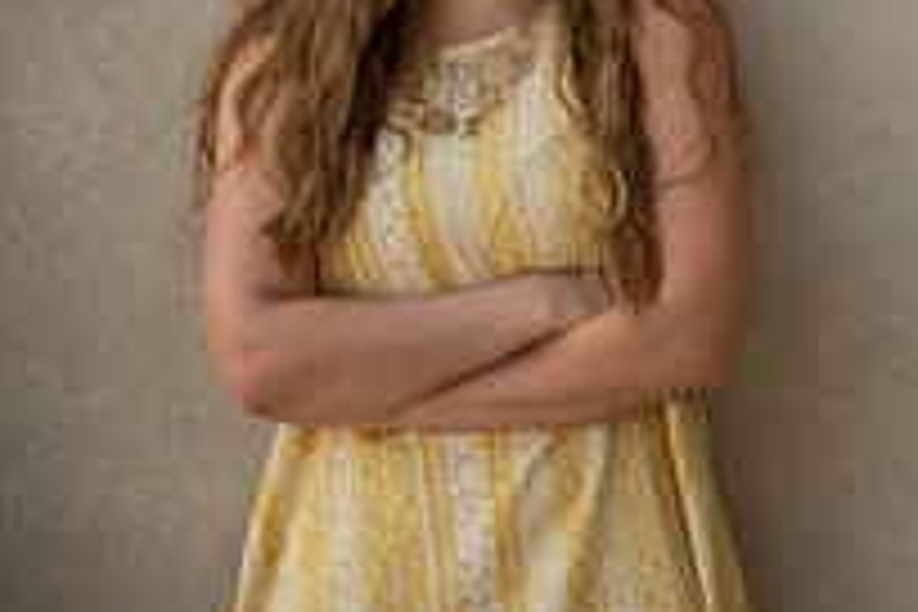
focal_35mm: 244
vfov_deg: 5.6
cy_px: -148
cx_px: 1224
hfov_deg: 8.3
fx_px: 6222
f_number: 6.3
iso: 250
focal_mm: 86
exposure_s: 1/250
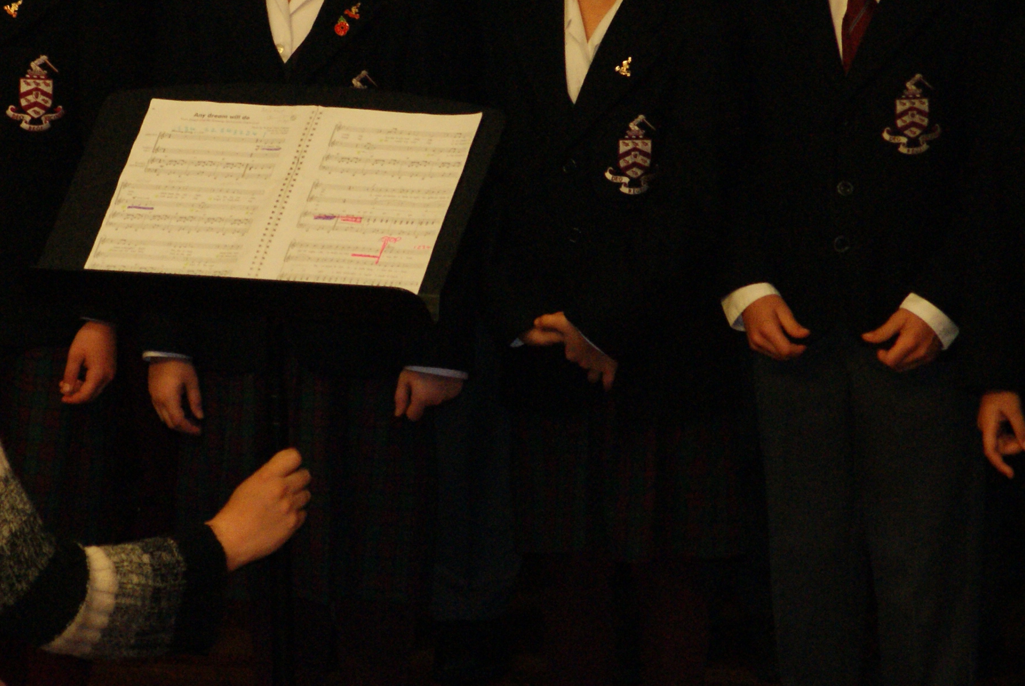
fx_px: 13853
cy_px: 213
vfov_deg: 2.8
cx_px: 258
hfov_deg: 4.2
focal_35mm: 486
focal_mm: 150
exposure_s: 1/125
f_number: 4.5
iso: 400
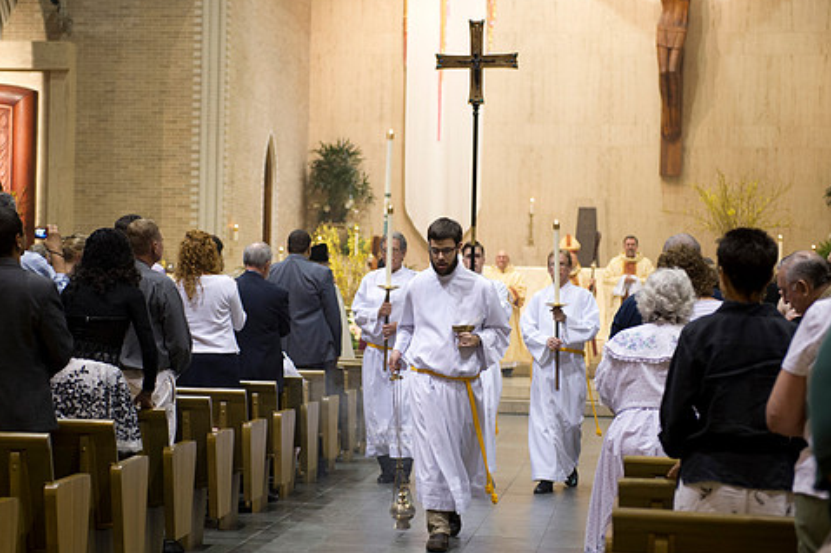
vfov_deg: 16.0
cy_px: 296
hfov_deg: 23.9
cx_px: 381
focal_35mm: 85
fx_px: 1961
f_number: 2.8
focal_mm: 70
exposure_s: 1/60
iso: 2000
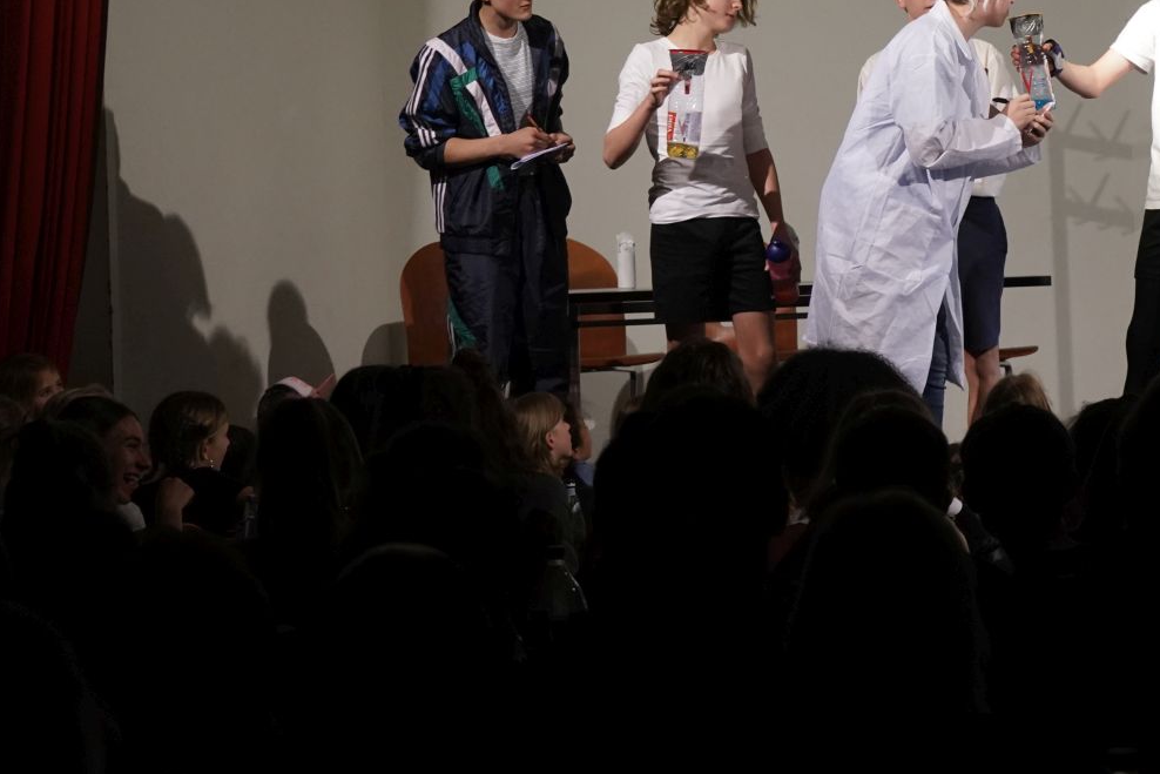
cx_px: 1006
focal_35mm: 136
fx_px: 4383
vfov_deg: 10.0
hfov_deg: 14.9
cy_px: 35
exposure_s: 1/200
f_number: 5.6
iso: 3200
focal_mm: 70
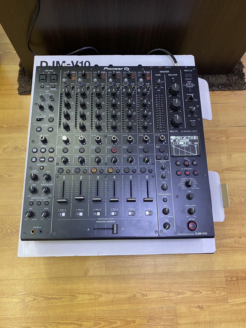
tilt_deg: -73.2
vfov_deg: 67.3
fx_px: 246
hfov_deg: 53.1
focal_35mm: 26
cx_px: 123
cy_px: 164
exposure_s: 1/60
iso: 200
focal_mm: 4.25
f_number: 1.8
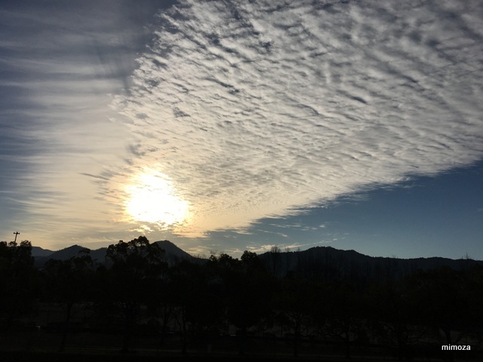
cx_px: 242
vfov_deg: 48.2
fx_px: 405
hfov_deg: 61.7
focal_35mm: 29
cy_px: 181
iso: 25
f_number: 2.2
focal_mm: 4.15
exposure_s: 1/9615
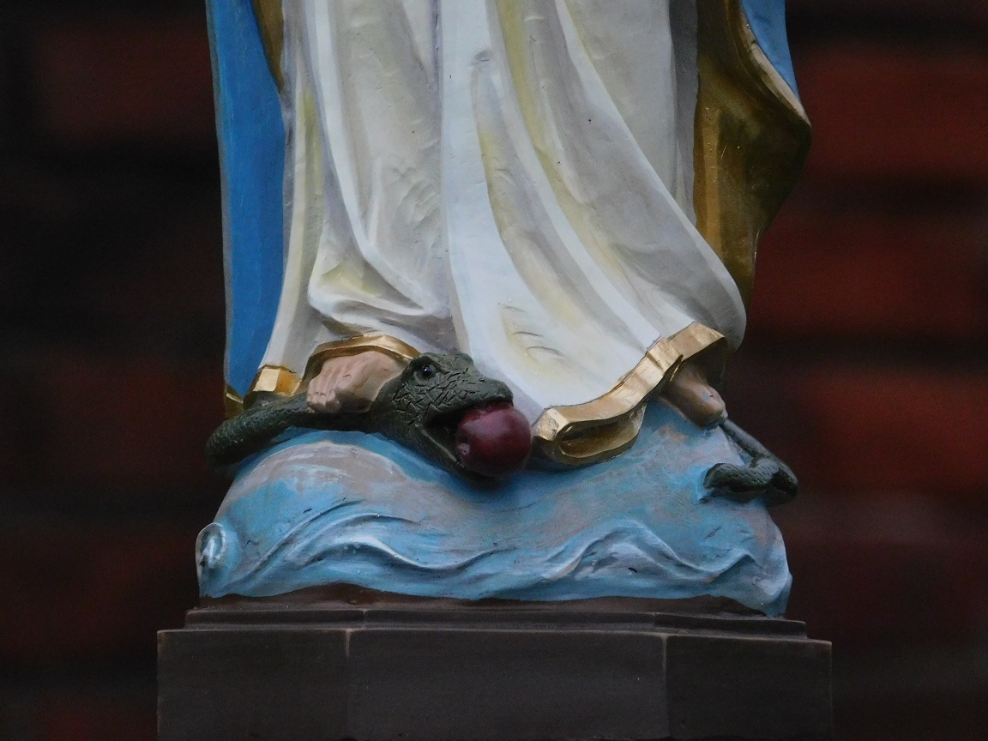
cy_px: 370
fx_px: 16469
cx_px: 494
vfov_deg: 2.6
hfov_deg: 3.4
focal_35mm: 577
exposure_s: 1/100
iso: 800
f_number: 6
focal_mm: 102.5
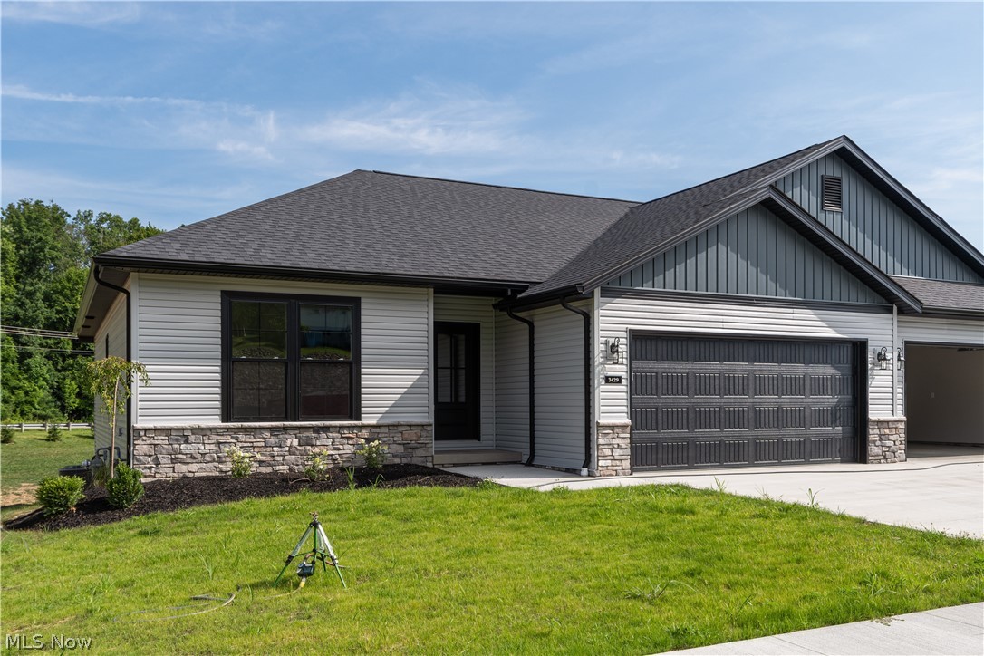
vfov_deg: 43.6
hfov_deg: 61.9
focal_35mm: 30
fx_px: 820
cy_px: 328
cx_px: 492
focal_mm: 20
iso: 100
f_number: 9
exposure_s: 1/320
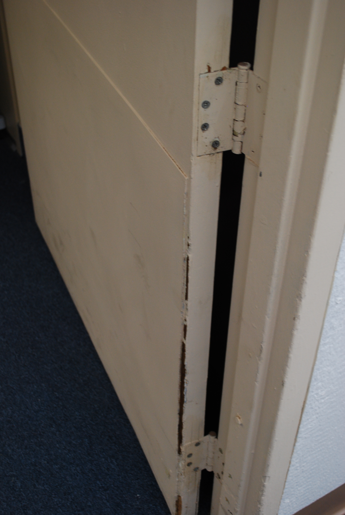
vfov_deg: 43.6
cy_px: 258
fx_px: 645
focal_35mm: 45
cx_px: 172
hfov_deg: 29.9
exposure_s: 1/30
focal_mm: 30
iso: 400
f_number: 4.8
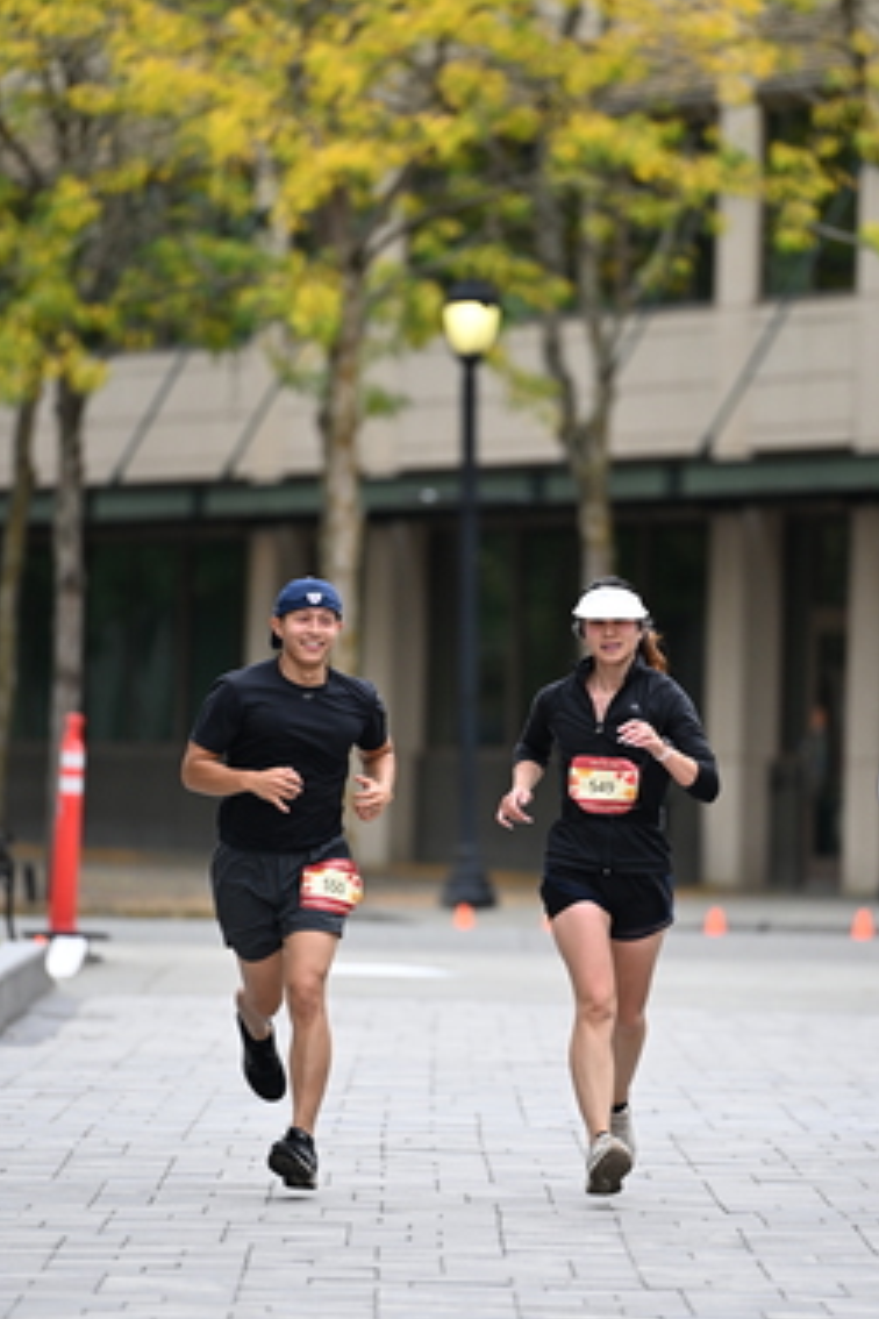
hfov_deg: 4.7
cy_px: 666
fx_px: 10657
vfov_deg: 7.1
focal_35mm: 291
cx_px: 501
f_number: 2.8
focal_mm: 200
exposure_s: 1/2500
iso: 640
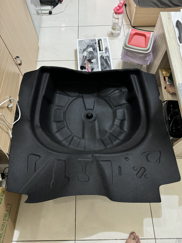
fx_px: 168
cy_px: 122
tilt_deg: -64.2
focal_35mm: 24
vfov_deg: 71.6
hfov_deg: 56.8
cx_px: 91
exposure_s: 1/40
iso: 640
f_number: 1.78
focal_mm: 6.76
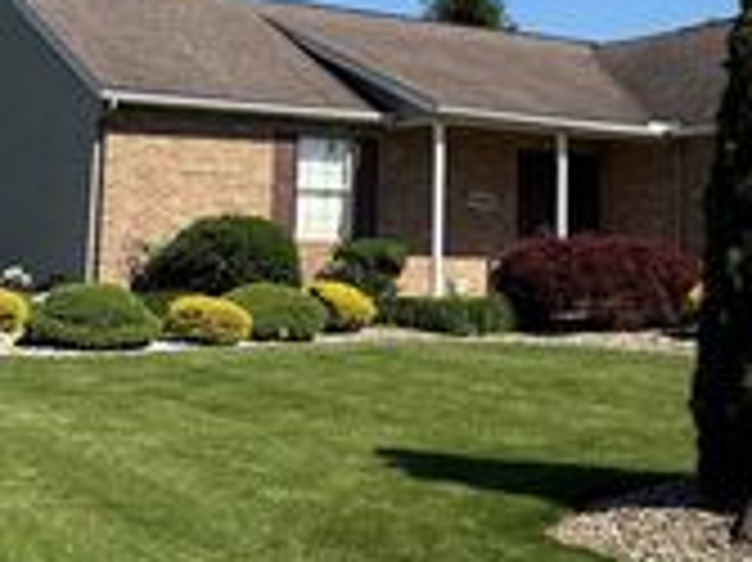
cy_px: 56
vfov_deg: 20.0
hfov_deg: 26.9
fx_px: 1563
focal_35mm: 72
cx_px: 513
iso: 80
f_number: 1.78
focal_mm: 6.76
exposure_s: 1/4673
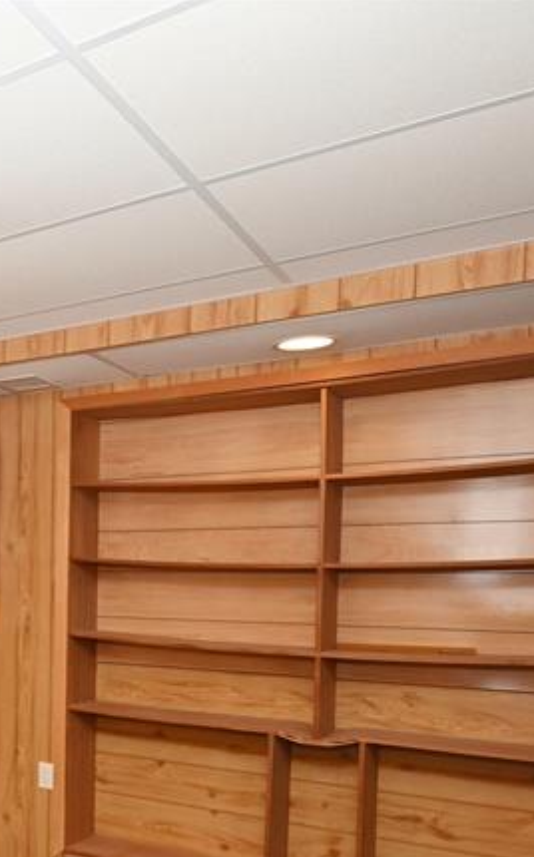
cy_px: 676
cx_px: -157
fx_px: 793
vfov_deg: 53.3
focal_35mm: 34
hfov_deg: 29.9
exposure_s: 1/60
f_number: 10
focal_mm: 14
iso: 800
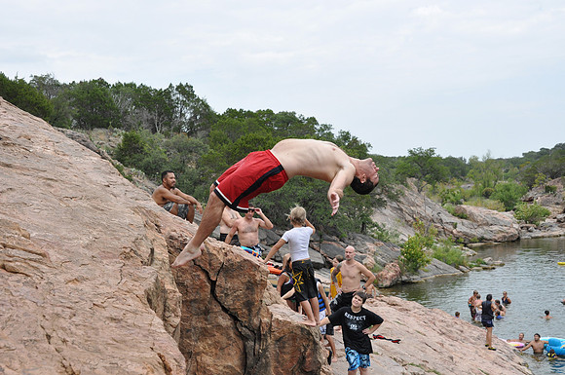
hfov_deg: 41.2
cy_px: 188
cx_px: 282
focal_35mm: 48
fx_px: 752
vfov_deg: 28.0
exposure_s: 1/1250
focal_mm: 32
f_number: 5.6
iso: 400
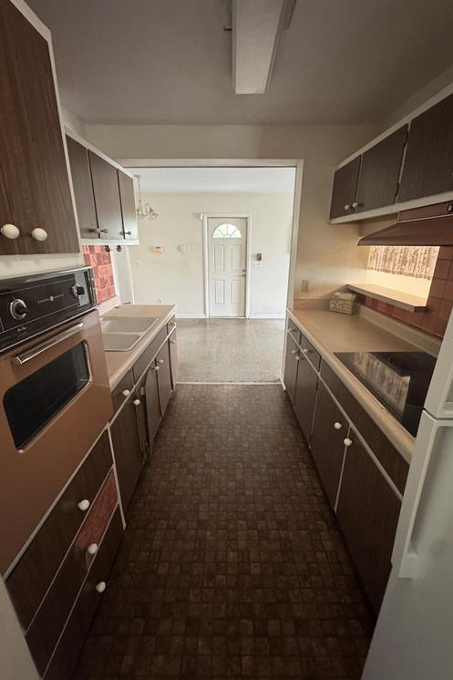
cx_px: 227
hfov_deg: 77.3
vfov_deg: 100.4
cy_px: 338
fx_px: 283
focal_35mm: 15
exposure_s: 1/60
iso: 640
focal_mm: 2.22
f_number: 2.2
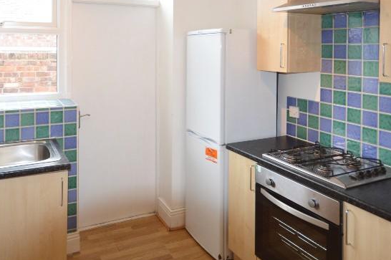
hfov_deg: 59.9
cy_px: 54
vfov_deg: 40.7
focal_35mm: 31
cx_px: 154
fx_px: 336
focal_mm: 11
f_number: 4.2
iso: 400
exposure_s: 1/80
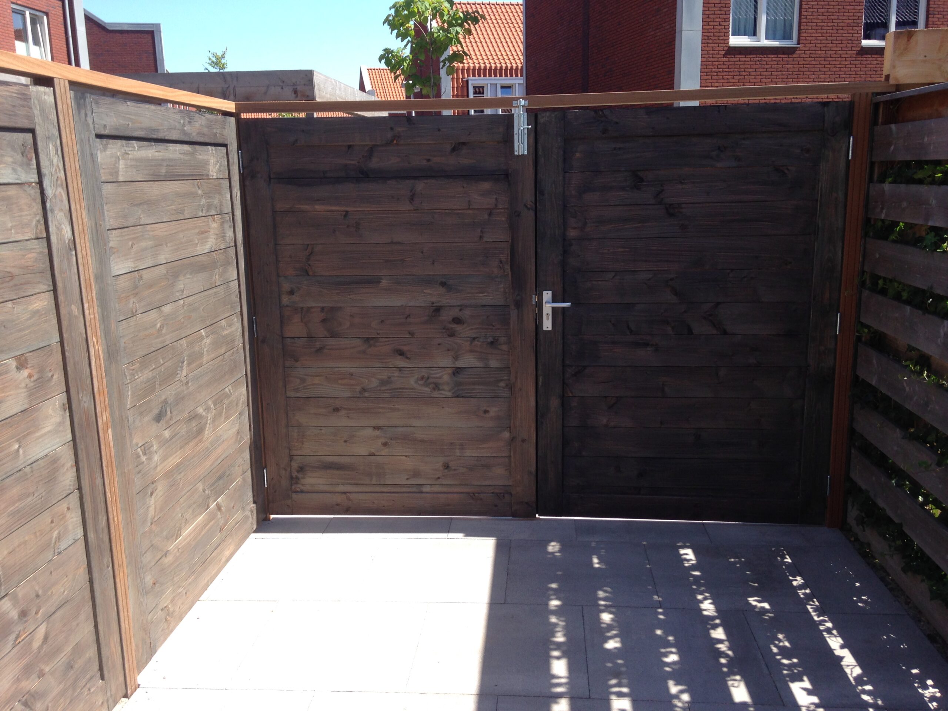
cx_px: 474
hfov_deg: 55.4
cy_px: 356
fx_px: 904
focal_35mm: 33
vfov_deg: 42.9
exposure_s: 1/630
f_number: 2.4
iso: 50
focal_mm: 4.12
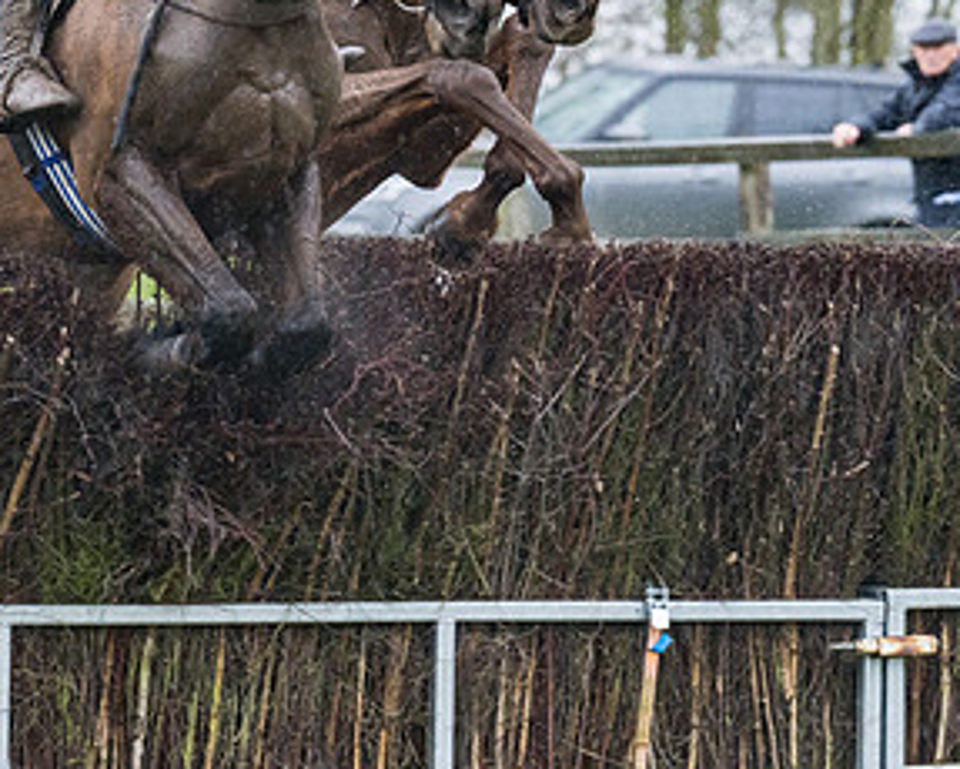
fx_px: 9695
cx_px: 67
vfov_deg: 4.5
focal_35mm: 341
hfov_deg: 5.7
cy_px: 104
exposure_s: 1/1000
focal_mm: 135
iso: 1600
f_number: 4
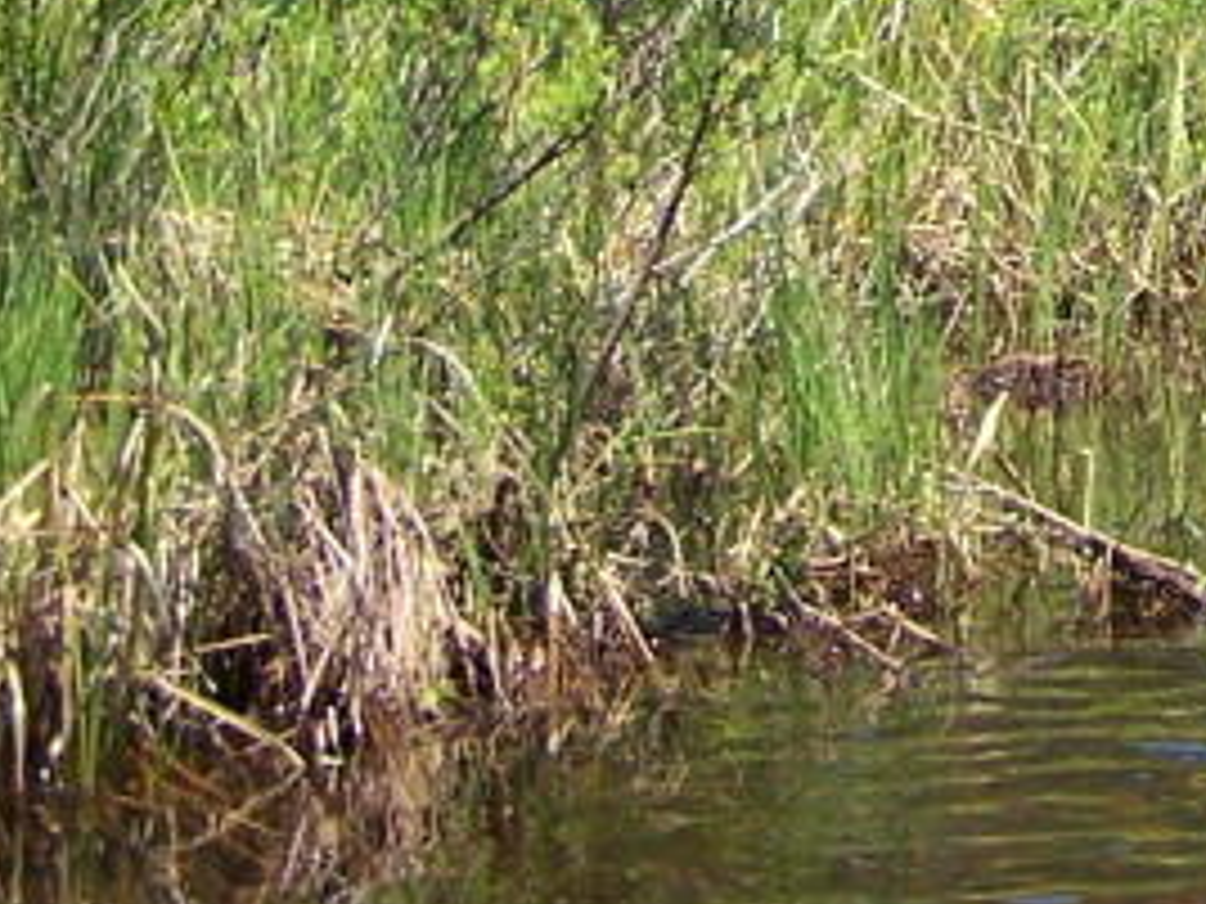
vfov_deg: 9.7
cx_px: 1917
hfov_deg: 12.8
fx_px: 5052
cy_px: -751
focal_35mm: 145
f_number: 2.8
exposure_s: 1/640
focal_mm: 6.3
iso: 80
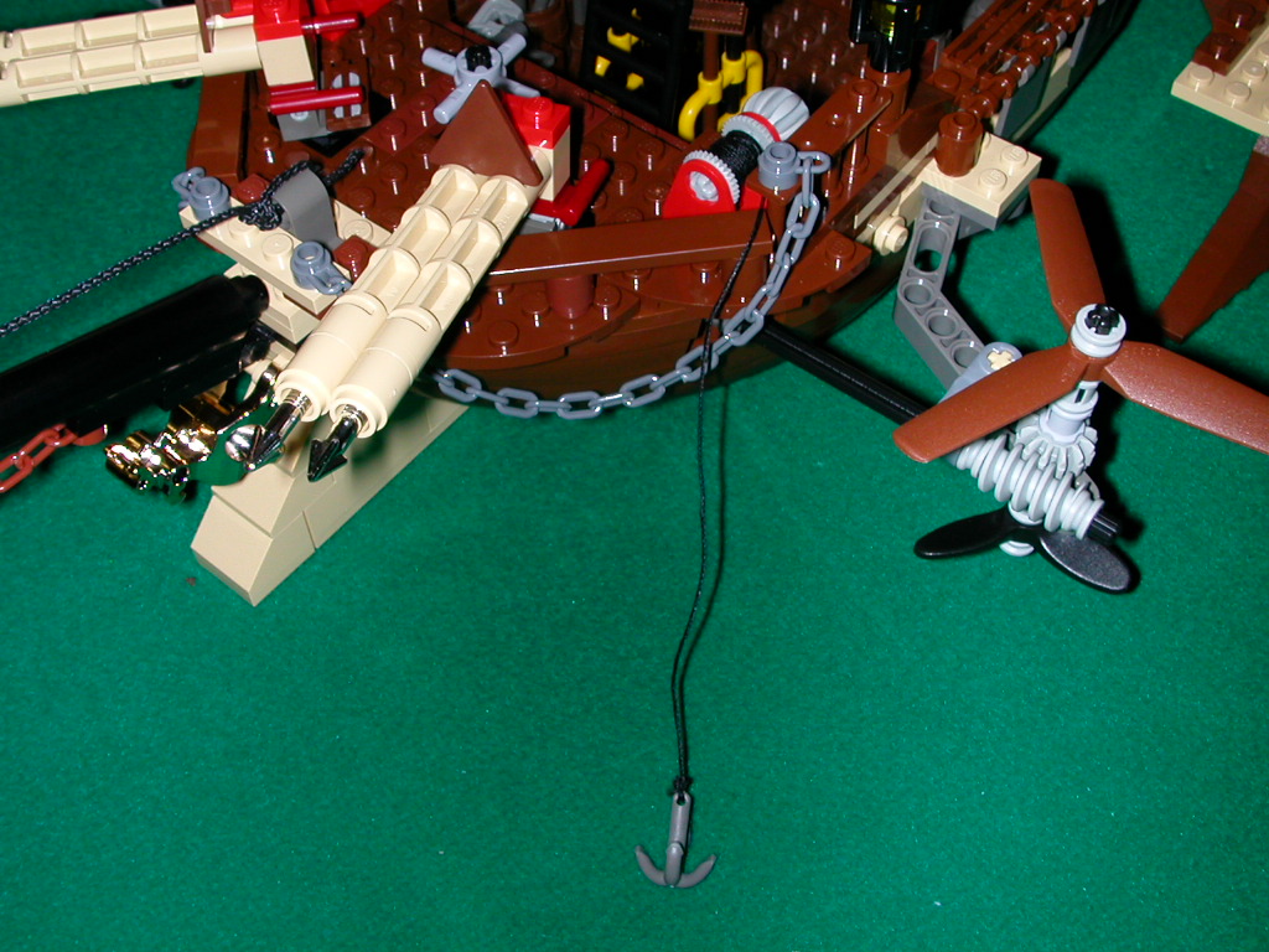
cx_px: 634
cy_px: 476
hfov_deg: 43.9
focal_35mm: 43
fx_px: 1576
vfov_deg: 33.6
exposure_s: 1/59.9
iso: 100
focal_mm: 6.6
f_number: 4.8
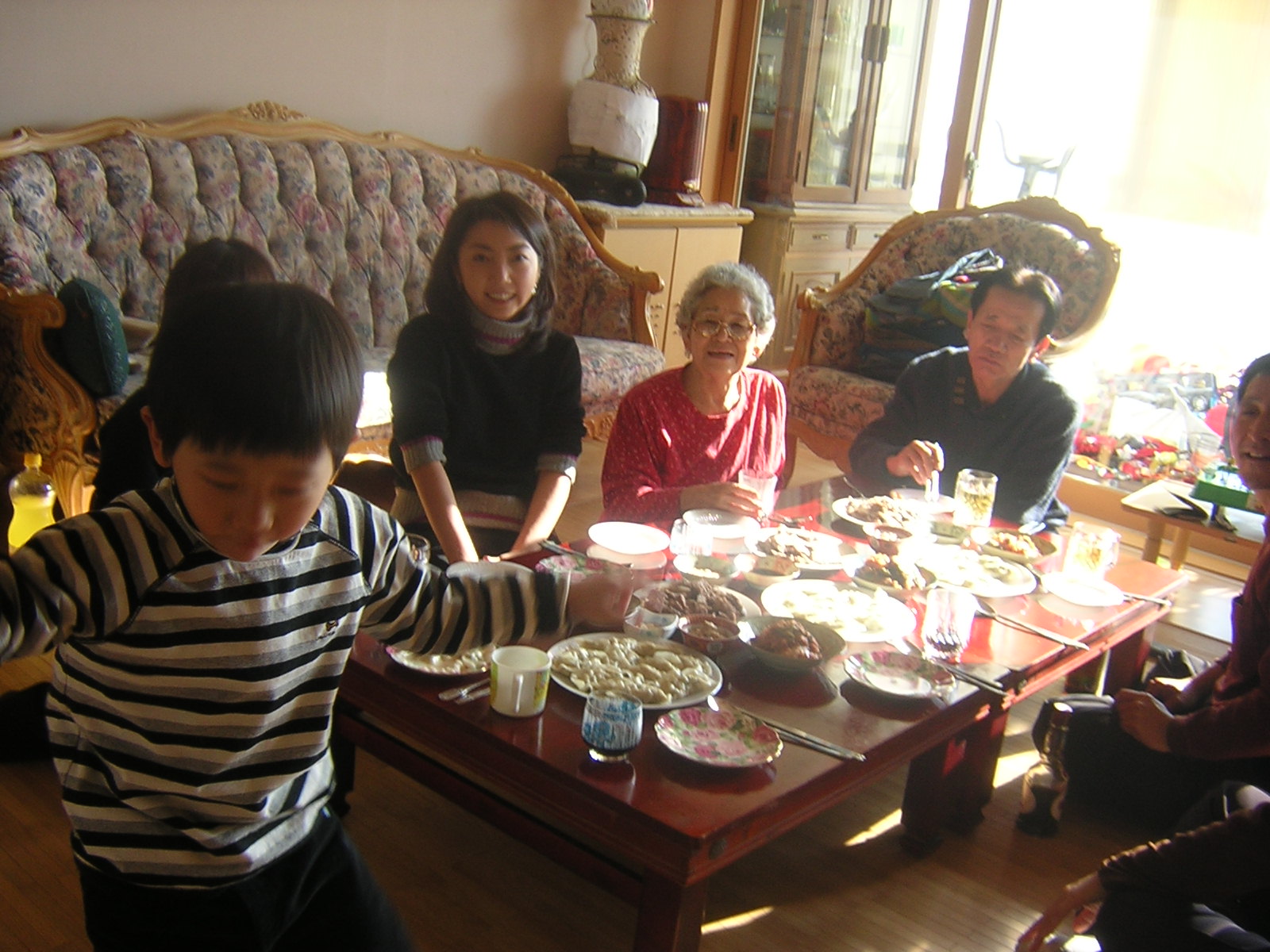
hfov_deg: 51.4
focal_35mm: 36
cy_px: 476
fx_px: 1321
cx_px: 635
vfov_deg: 39.7
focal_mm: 4.7
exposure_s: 1/51
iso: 100
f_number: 2.6
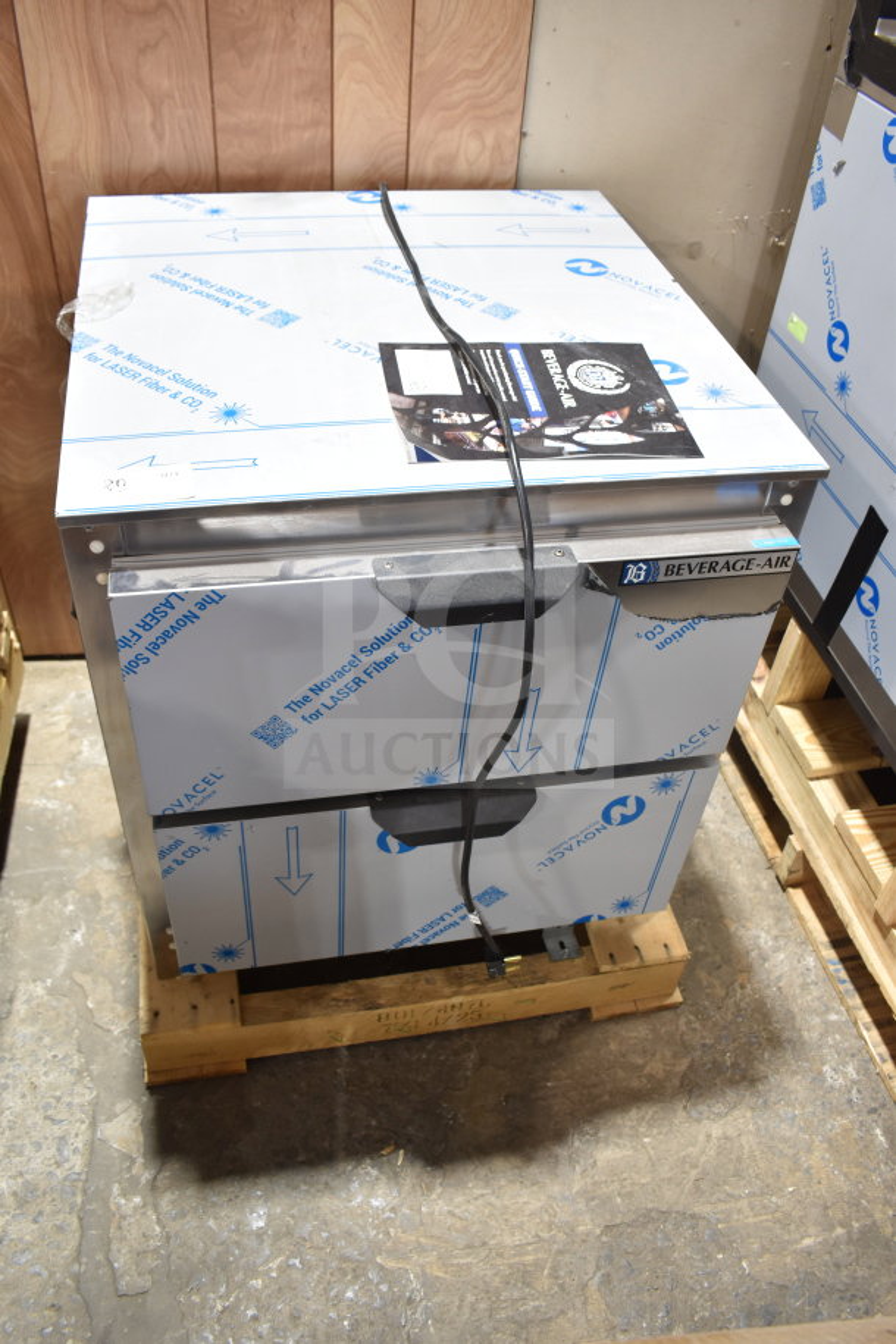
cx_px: 448
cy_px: 672
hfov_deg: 47.9
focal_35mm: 27
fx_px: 1008
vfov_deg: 67.4
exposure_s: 1/30
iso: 450
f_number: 3.5
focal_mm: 18
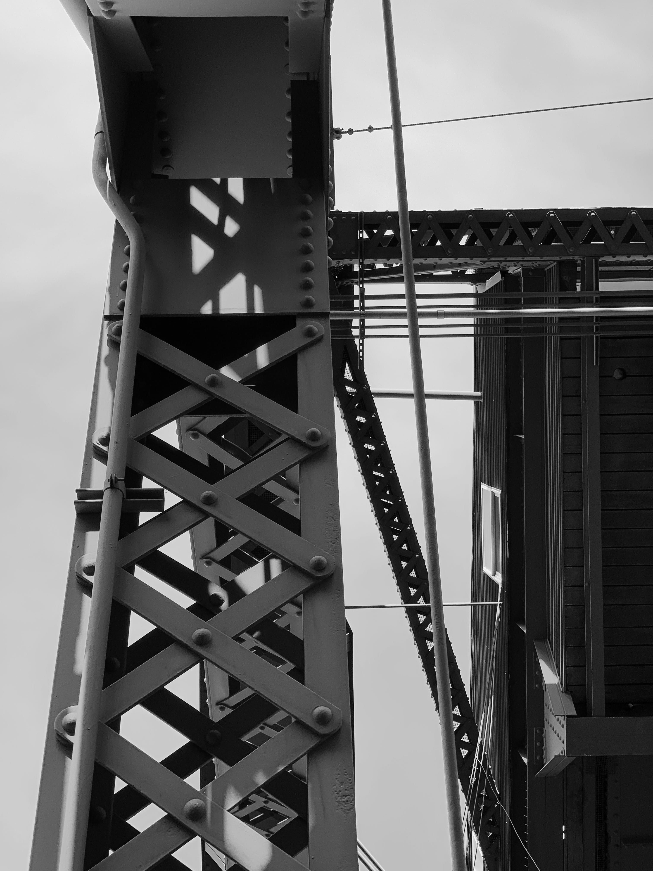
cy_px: 436
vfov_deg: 36.8
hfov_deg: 28.0
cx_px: 326
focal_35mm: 52
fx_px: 1308
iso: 16
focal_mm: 6
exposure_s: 1/112
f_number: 2.4
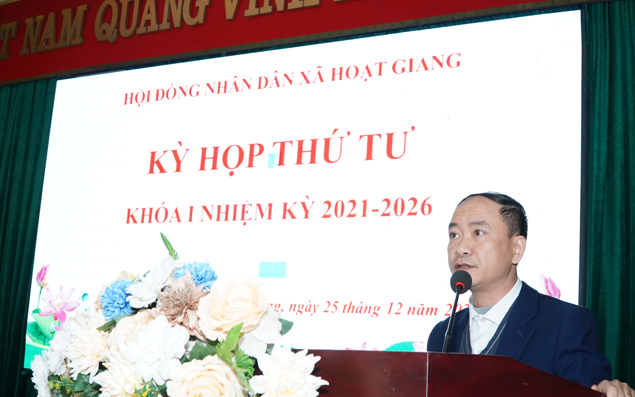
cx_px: 317
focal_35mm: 44
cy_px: 186
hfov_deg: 45.3
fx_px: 761
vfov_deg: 29.2
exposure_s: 1/100
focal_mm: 29
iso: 3200
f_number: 8
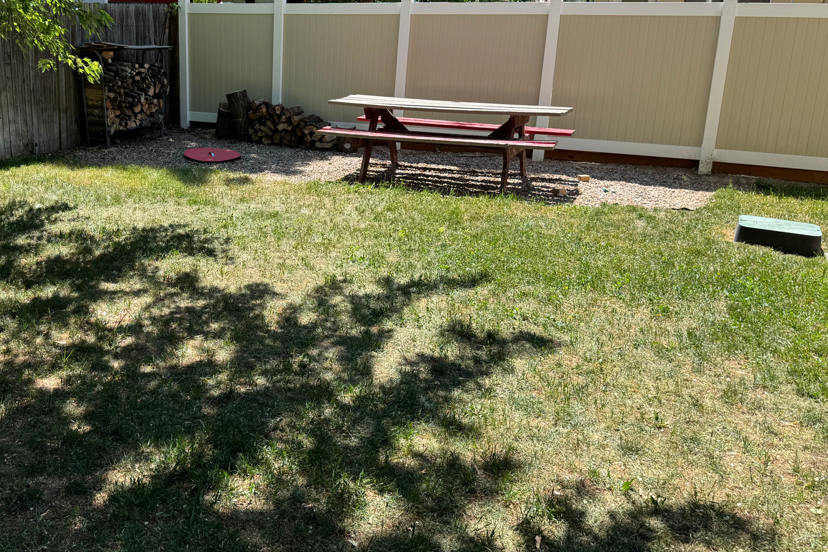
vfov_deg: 38.7
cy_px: 211
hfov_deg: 54.8
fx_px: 782
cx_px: 281
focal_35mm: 34
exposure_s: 1/1366
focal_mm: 6.76
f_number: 1.78
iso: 80
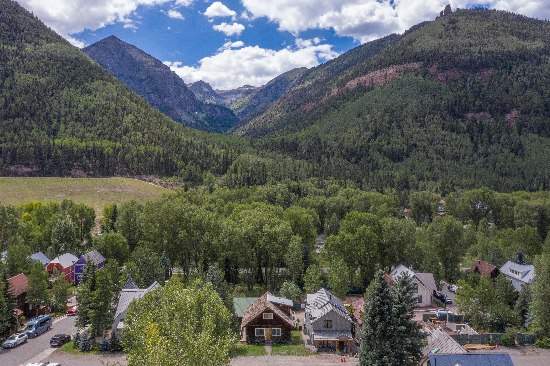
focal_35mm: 28
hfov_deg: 65.5
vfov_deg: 46.4
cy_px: 183
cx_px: 275
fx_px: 428
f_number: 11
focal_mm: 10.26
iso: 100
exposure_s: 1/100
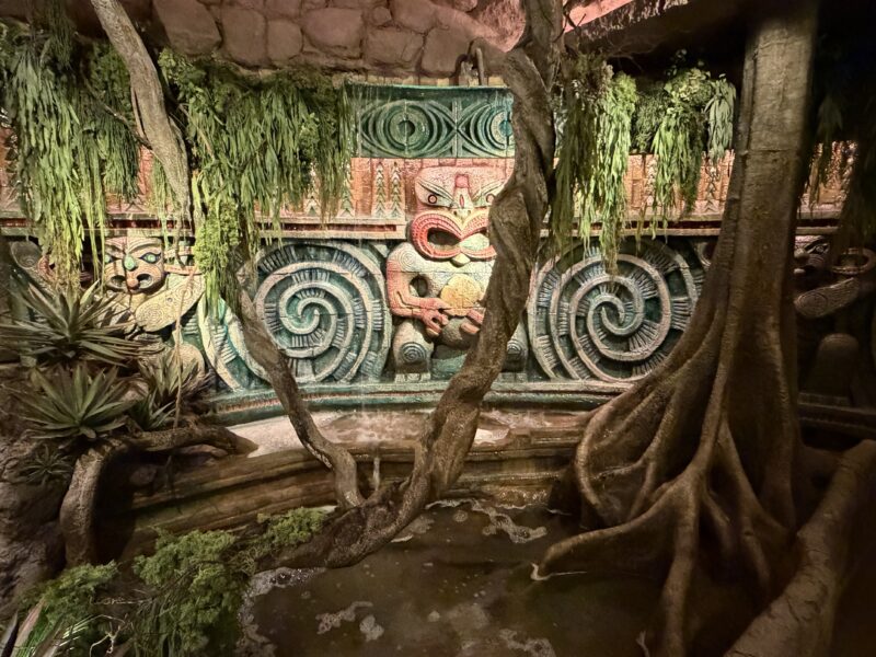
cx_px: 438
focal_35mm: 14
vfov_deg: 85.7
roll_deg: +2.0
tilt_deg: -8.8
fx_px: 354
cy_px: 328
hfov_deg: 102.1
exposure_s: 1/38
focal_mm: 2.22
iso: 1600
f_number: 2.2
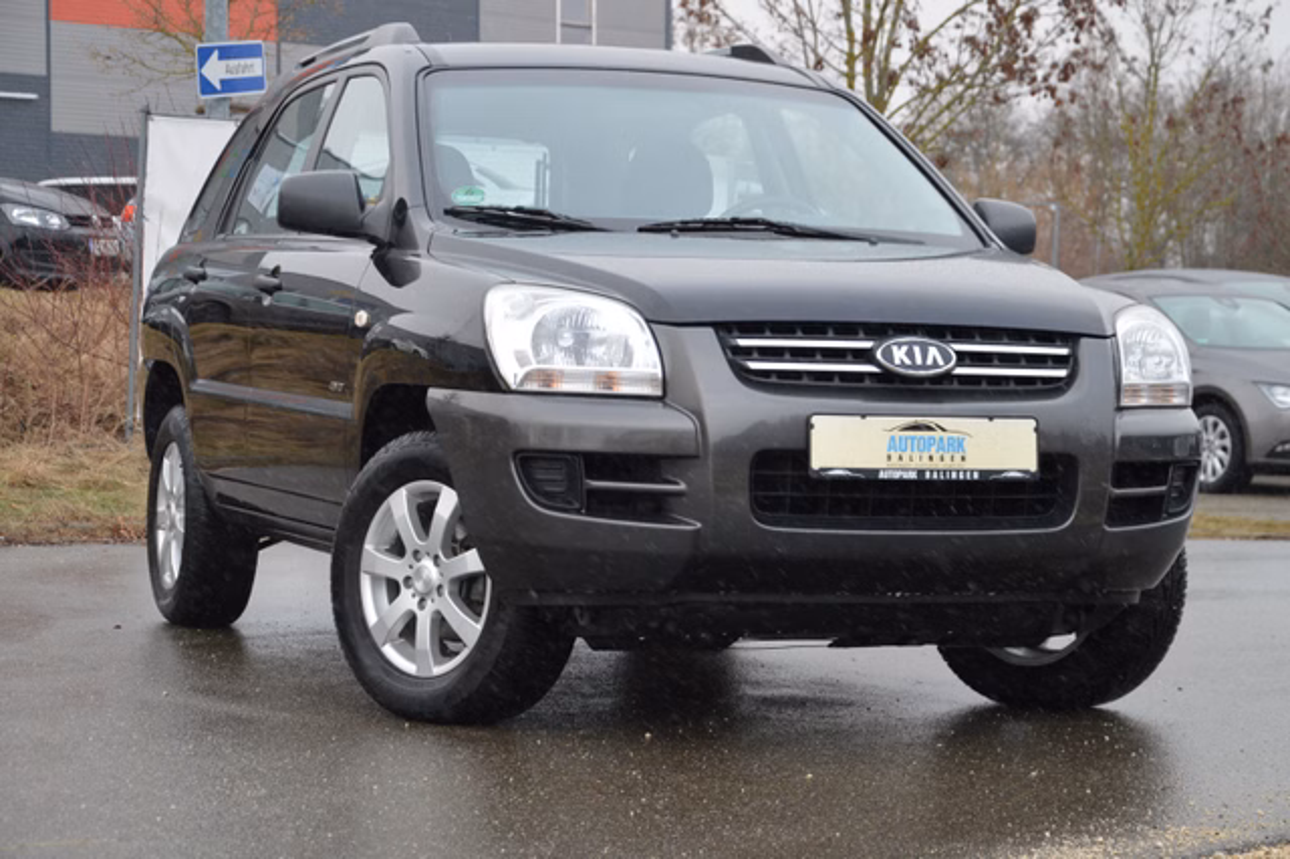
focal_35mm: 87
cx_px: 645
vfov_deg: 15.7
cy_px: 430
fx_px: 3116
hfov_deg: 23.4
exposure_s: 1/125
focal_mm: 58
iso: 400
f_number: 5.6
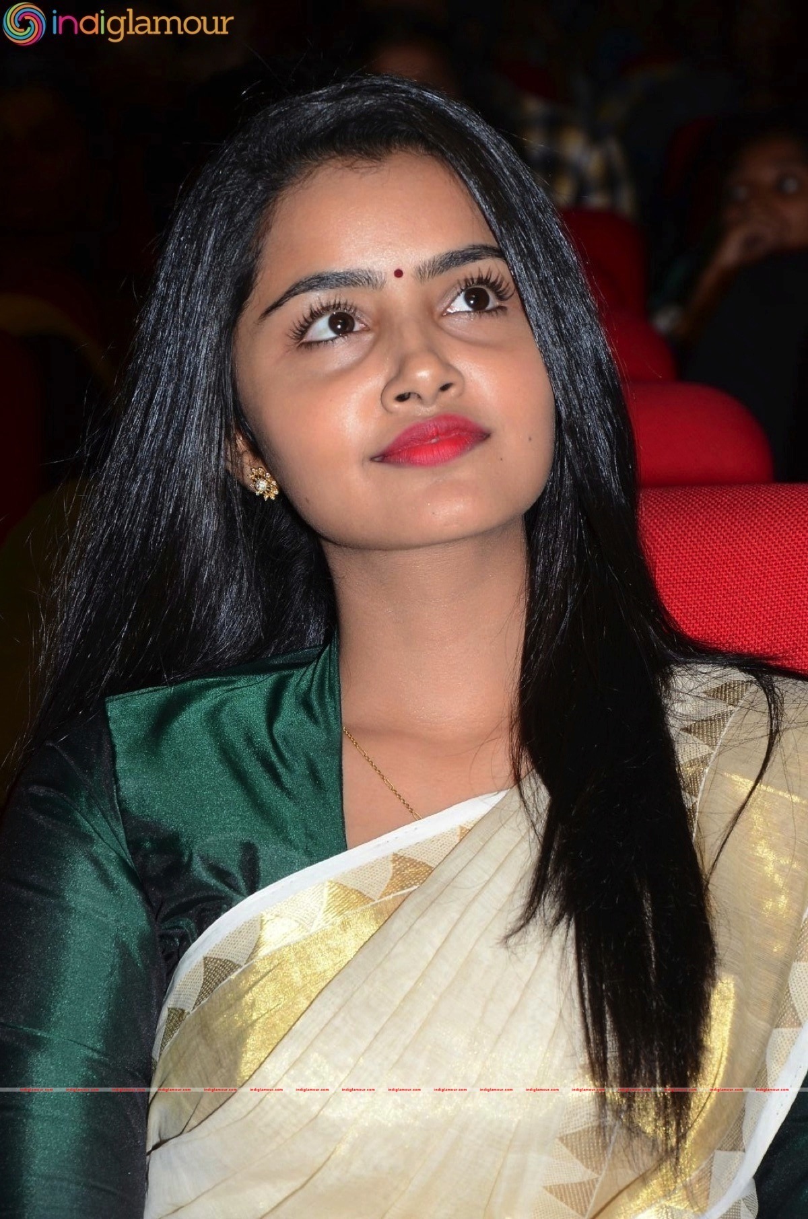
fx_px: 5325
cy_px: 610
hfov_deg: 8.7
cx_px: 404
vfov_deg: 13.1
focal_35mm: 158
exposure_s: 1/125
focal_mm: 105
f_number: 7.1
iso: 500
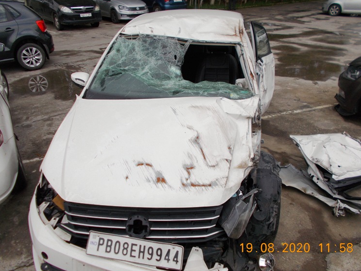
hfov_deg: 63.5
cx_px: 178
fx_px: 292
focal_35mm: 28
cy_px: 136
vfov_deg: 49.7
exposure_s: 1/640
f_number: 3.2
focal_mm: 4.6
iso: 80
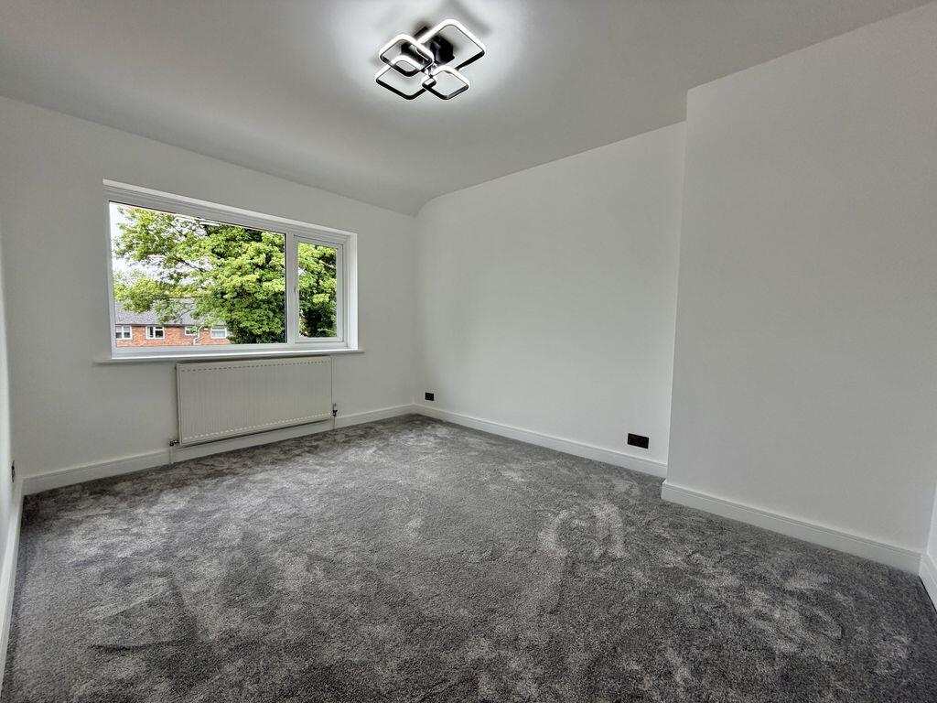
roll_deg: -0.6
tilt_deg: -4.1
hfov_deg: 102.1
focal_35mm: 14
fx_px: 379
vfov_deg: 85.7
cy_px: 352
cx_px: 468
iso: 125
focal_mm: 2.22
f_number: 2.2
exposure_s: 1/121
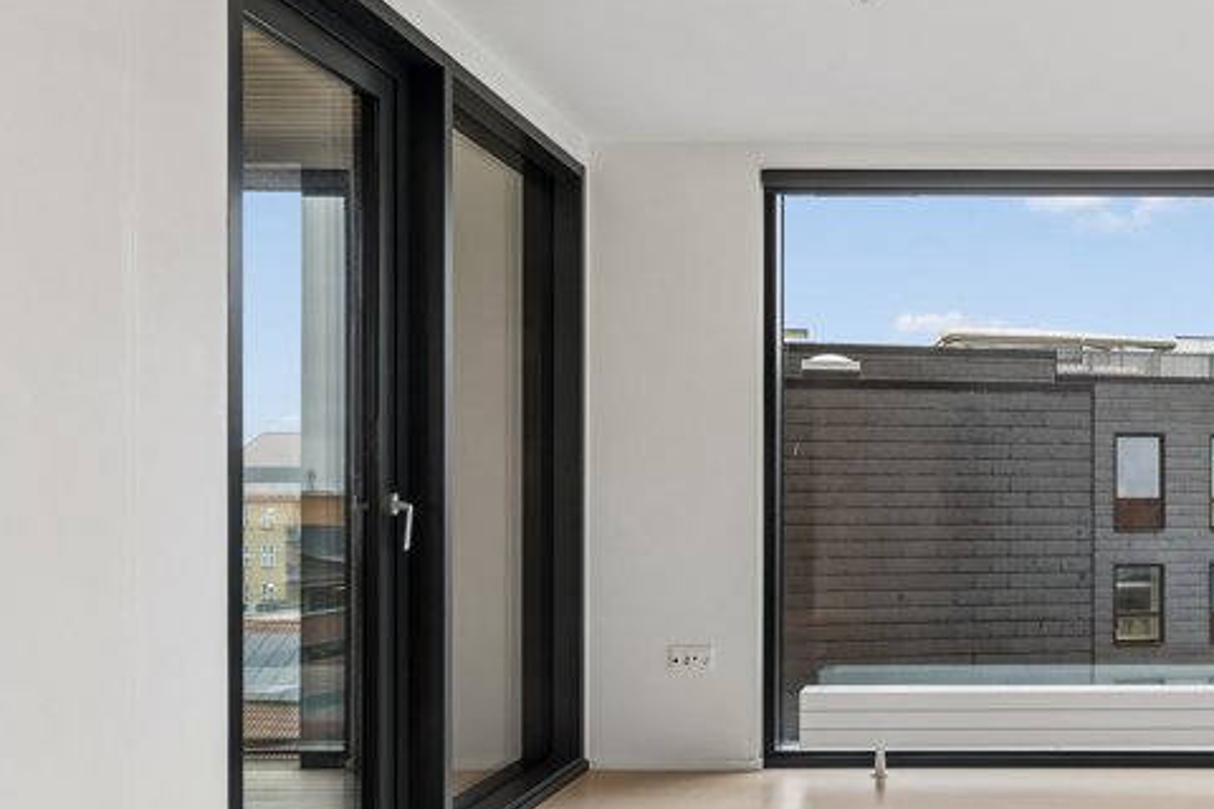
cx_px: 989
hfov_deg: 49.4
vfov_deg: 36.4
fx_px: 1222
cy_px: 502
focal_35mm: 36
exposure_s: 1/8
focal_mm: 14.5
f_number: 8
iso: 200
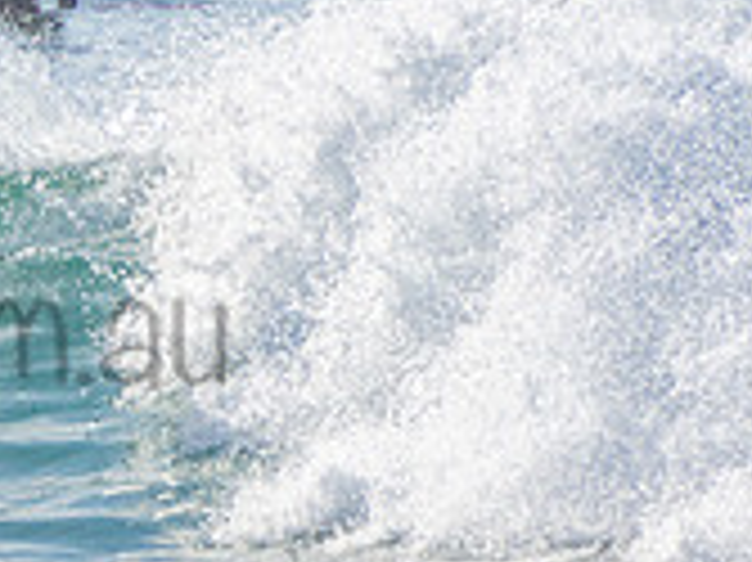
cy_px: 281
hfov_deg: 1.0
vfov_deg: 0.7
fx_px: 43504
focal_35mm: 2004
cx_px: -248
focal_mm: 400
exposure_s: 1/2000
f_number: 5.6
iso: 180
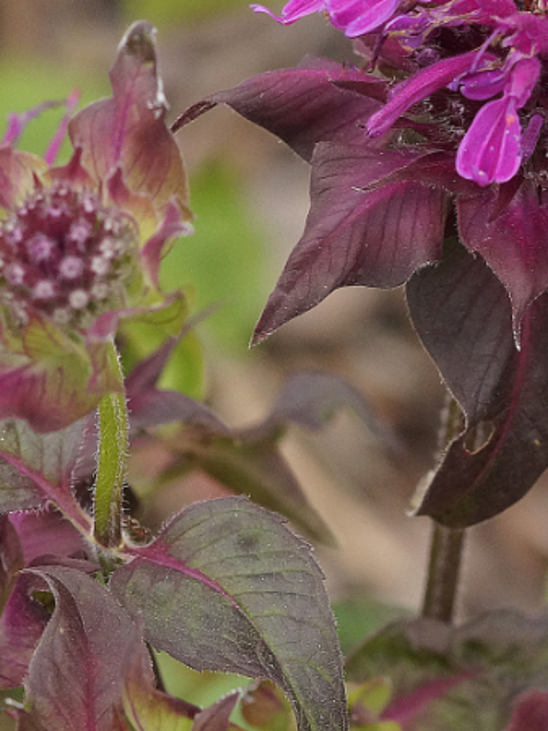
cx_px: 607
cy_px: 273
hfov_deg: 3.9
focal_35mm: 385
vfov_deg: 5.2
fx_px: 8134
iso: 1000
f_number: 6.3
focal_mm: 100
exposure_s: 1/160
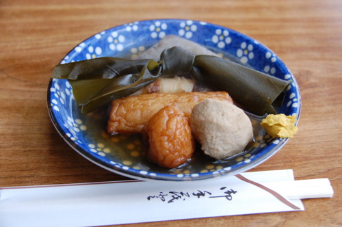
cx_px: 171
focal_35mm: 78
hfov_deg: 26.0
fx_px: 740
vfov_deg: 17.4
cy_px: 114
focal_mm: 52
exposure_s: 1/60
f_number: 5
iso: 400
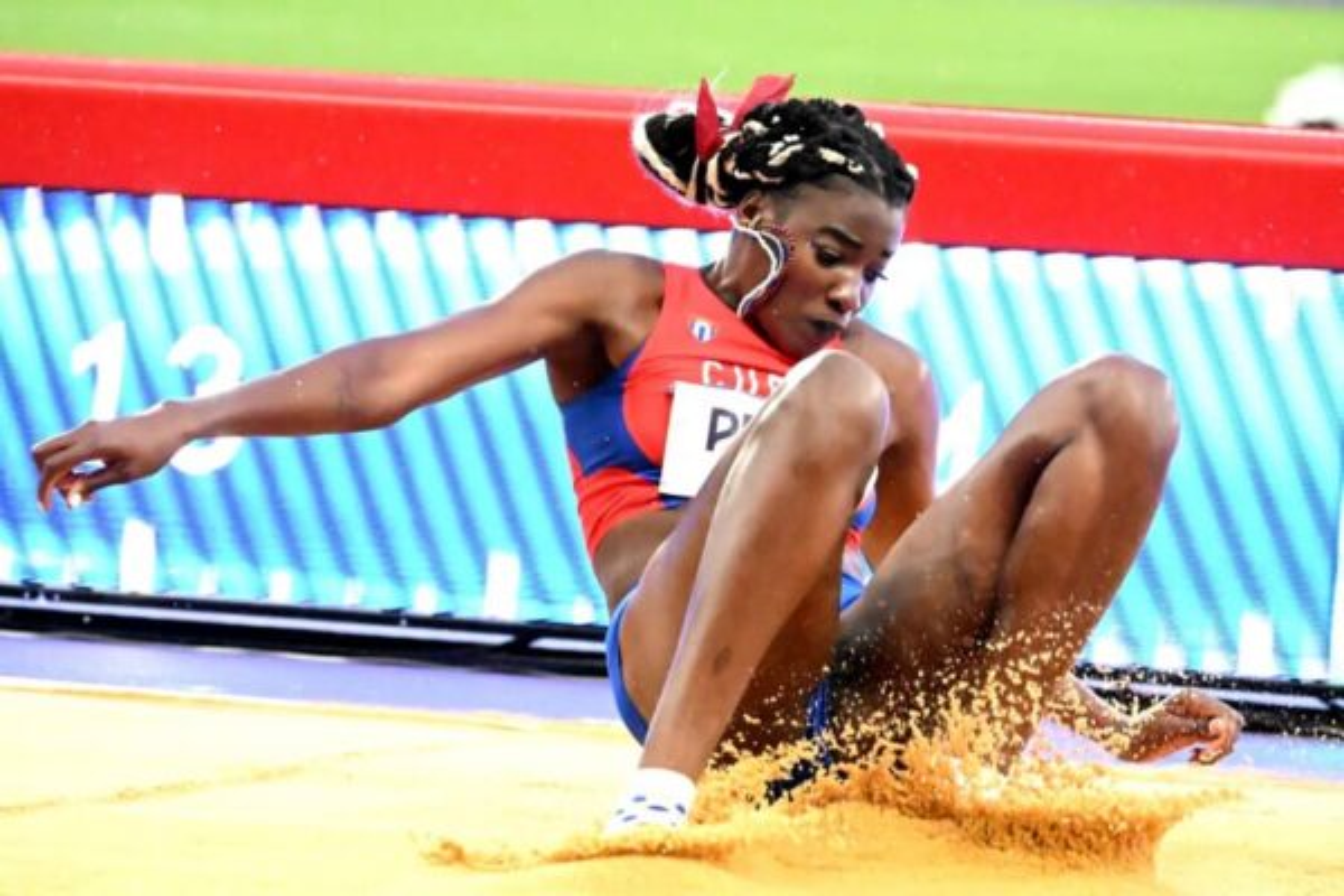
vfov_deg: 6.2
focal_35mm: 220
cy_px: 448
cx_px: 672
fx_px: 8213
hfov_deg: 9.4
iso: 51200
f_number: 5
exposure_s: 1/8000
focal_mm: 220
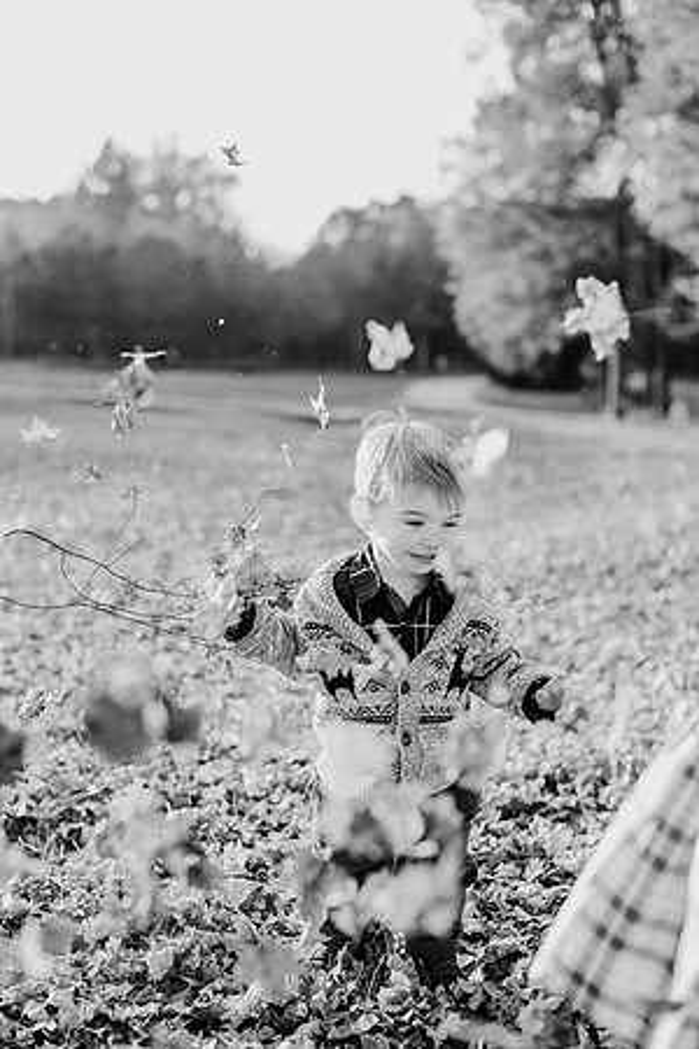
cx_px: 350
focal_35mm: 50
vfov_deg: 39.6
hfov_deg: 27.0
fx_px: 1456
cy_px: 524
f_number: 2.8
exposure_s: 1/1000
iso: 500
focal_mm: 50
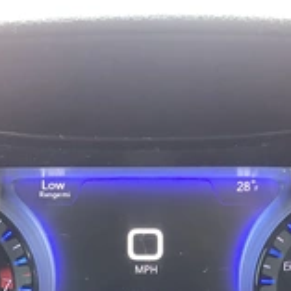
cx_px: 145
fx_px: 666
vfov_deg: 24.4
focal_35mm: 70
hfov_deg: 24.7
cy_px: 209
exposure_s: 1/50
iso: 160
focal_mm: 3.3
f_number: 2.4
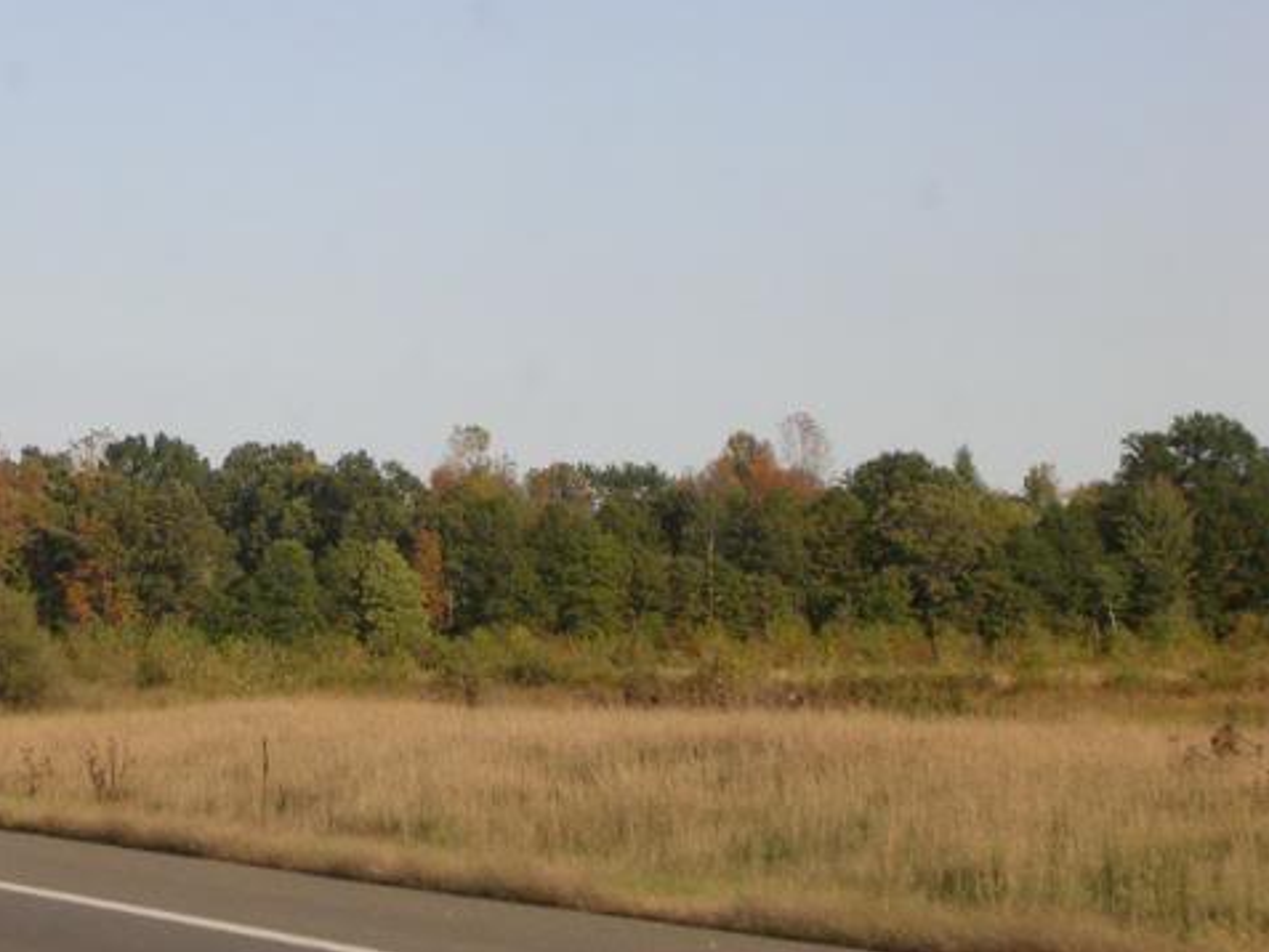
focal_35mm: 193
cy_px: 391
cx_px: 208
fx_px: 7077
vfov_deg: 7.7
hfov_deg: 10.2
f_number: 4.9
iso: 50
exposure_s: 1/322
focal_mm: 17.4
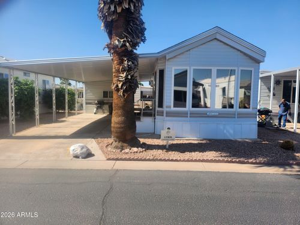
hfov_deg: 71.6
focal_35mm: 24
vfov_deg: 56.8
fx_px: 208
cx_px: 150
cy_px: 112
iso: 50
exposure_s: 1/2252
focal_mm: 5
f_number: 1.8
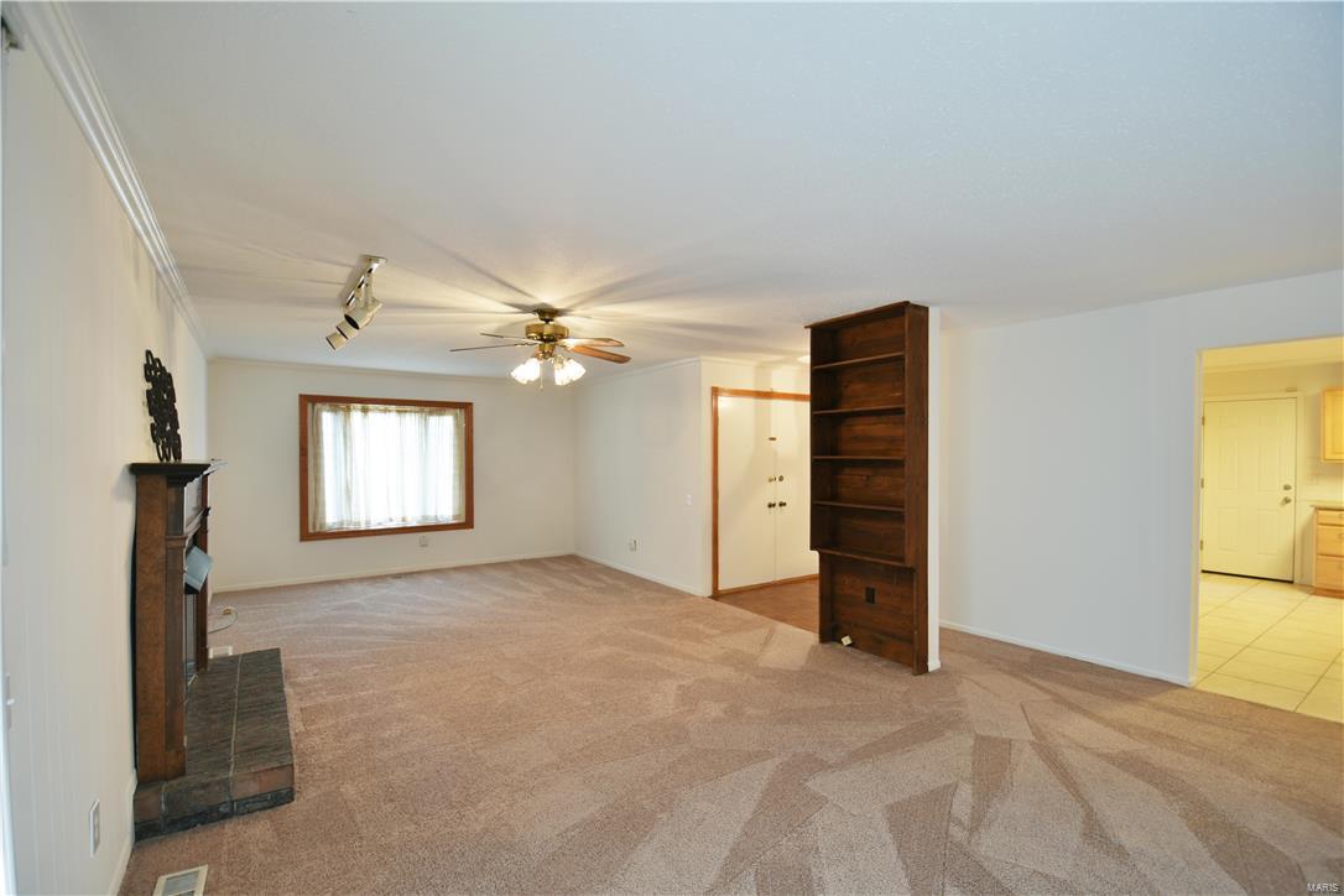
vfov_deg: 77.3
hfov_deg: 100.4
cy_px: 448
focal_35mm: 15
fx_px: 560
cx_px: 672
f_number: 3.5
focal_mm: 10
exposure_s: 1/8
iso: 100
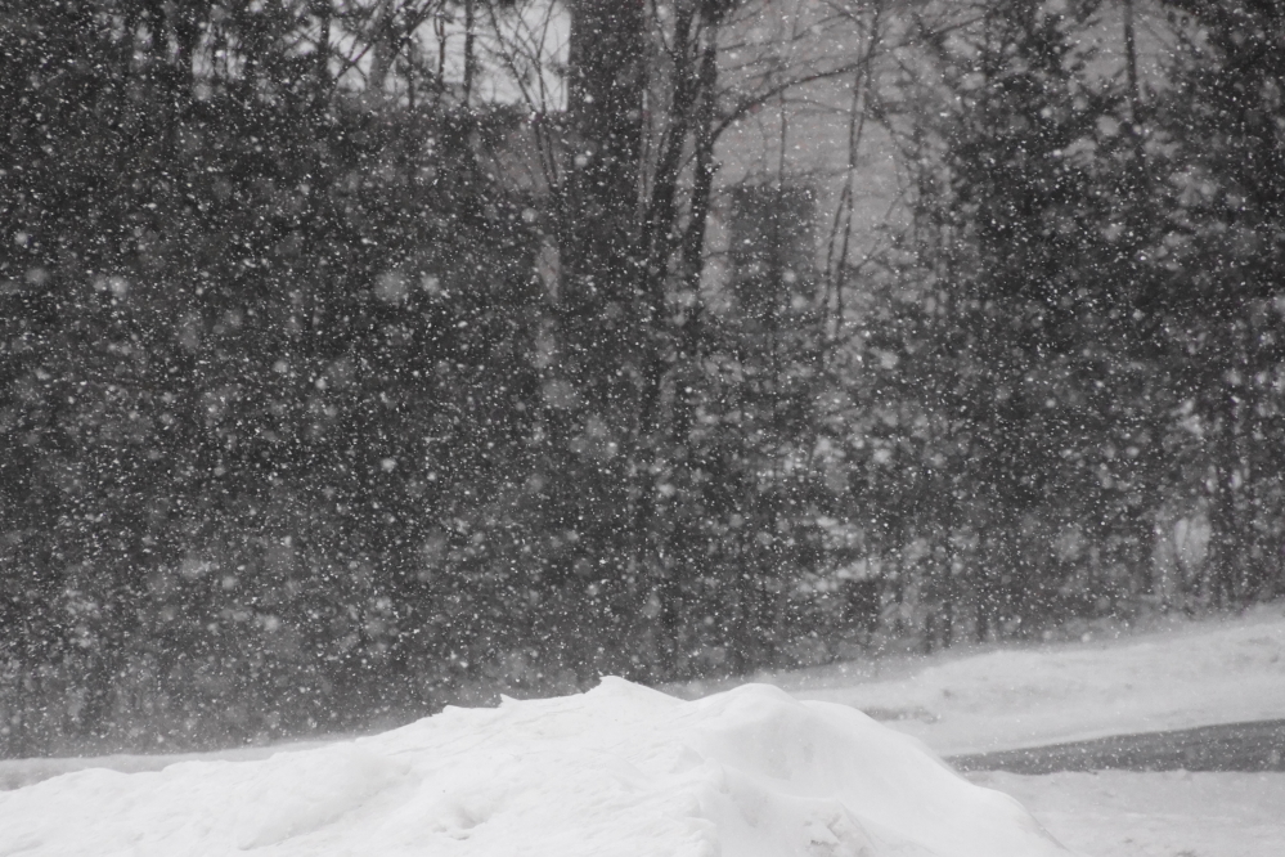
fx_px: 13384
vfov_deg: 3.7
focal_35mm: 375
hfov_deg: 5.5
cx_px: 642
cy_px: 428
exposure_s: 1/1000
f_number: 9
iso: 3200
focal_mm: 250
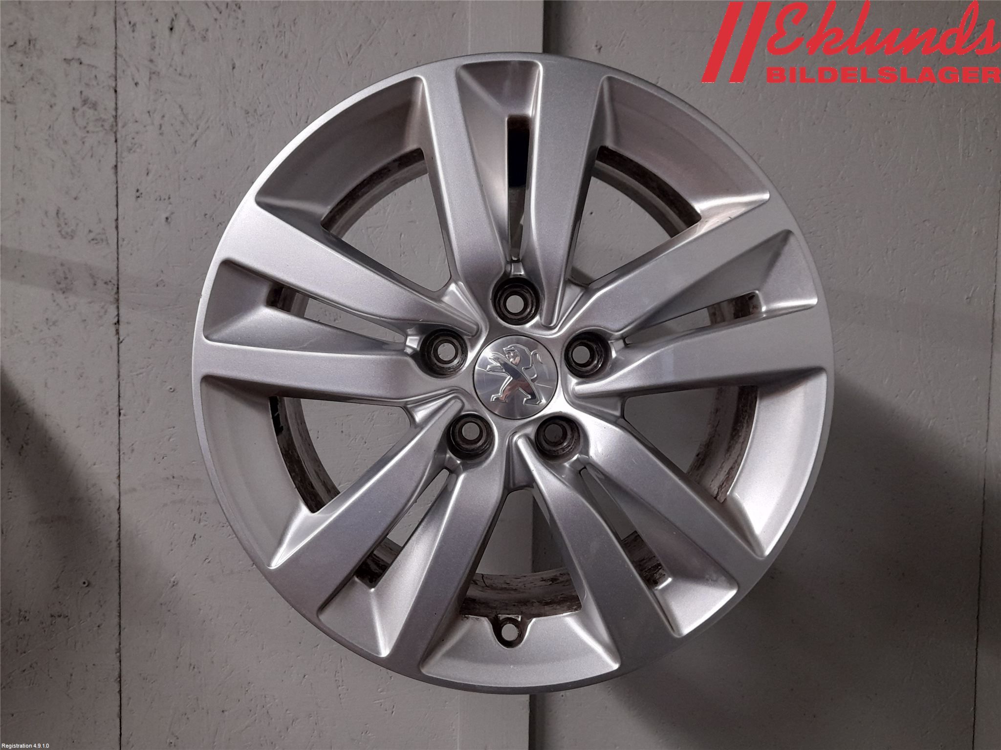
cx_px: 500
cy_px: 375
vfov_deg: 54.9
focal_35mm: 25
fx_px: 723
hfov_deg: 69.4
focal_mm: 4.6
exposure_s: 1/33
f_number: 2
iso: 320
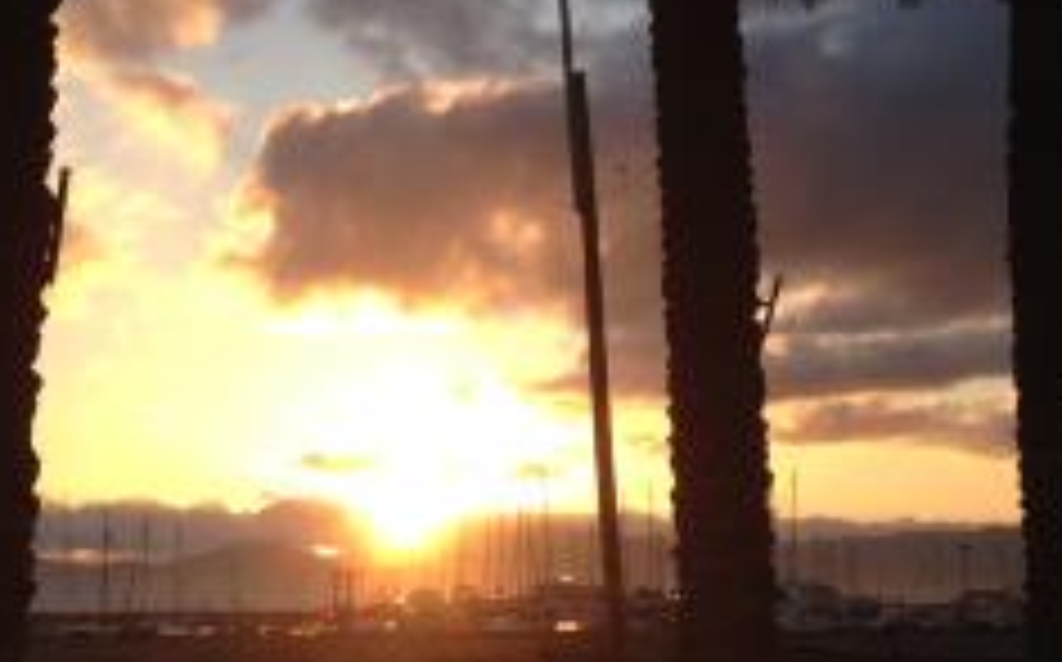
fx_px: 2573
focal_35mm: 89
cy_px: 122
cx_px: 428
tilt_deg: +10.5
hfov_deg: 23.3
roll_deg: -0.5
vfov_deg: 14.6
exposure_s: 1/874
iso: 50
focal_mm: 4.12
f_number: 2.4
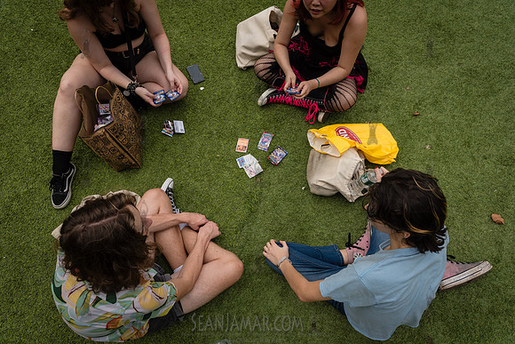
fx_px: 343
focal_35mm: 24
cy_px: 172
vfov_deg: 53.2
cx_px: 258
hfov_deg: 73.7
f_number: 4
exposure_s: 1/1600
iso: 500
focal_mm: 24
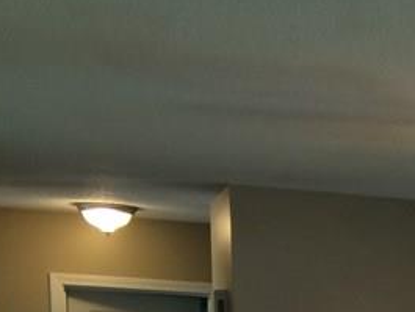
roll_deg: -0.8
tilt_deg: -9.9
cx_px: 766
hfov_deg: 15.1
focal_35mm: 112
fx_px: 1343
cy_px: 568
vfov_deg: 12.1
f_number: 2.2
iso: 40
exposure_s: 1/30
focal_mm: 4.15
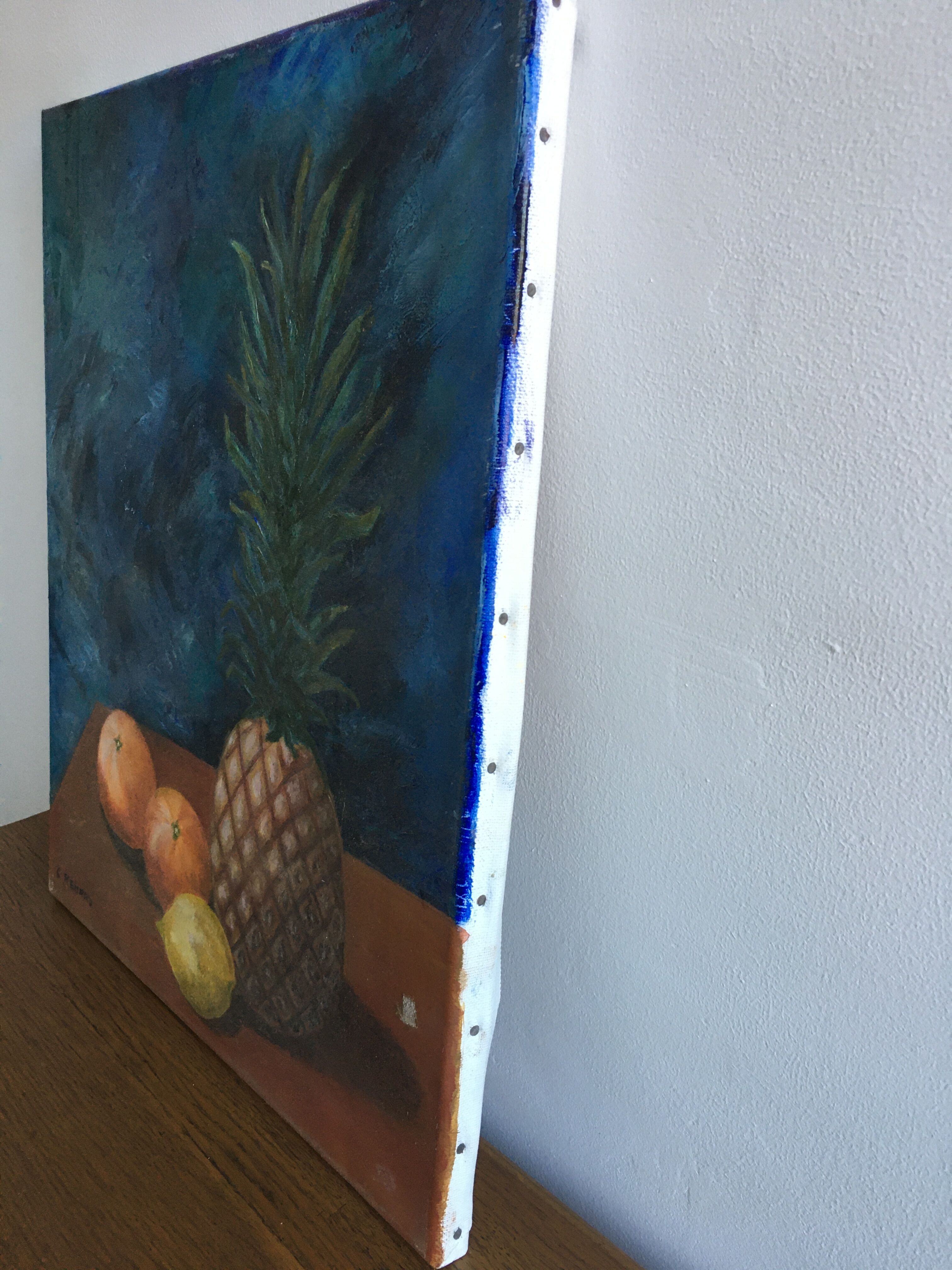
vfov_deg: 61.7
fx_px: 1063
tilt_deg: -17.6
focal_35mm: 29
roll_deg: +0.6
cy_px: 635
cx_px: 476
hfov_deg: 48.2
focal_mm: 4.15
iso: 64
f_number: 2.2
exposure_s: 1/33
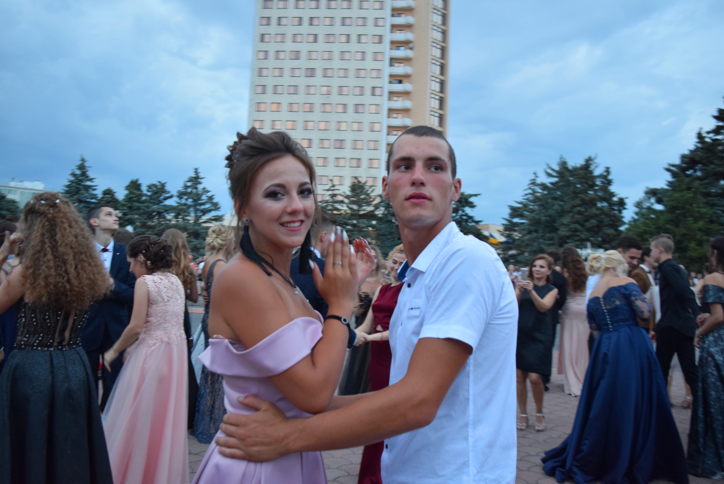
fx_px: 543
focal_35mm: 27
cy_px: 242
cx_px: 362
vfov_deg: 48.0
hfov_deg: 67.3
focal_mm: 18
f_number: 4
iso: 720
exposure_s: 1/60
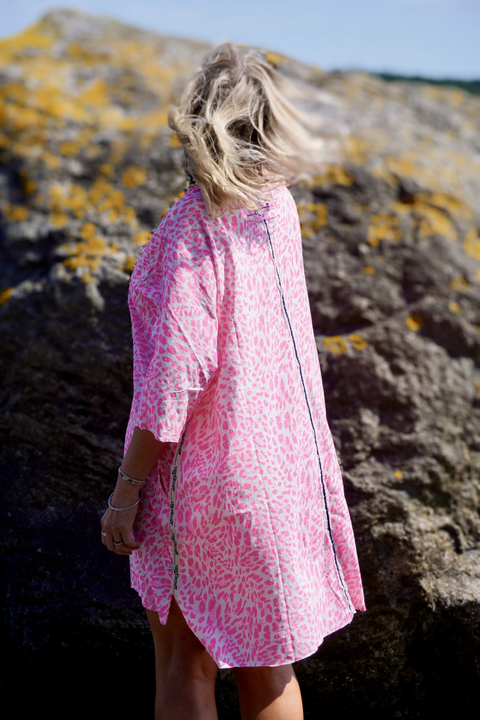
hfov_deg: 22.1
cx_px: 240
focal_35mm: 62
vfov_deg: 32.6
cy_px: 360
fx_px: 1230
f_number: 5.6
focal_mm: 41
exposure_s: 1/800
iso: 100
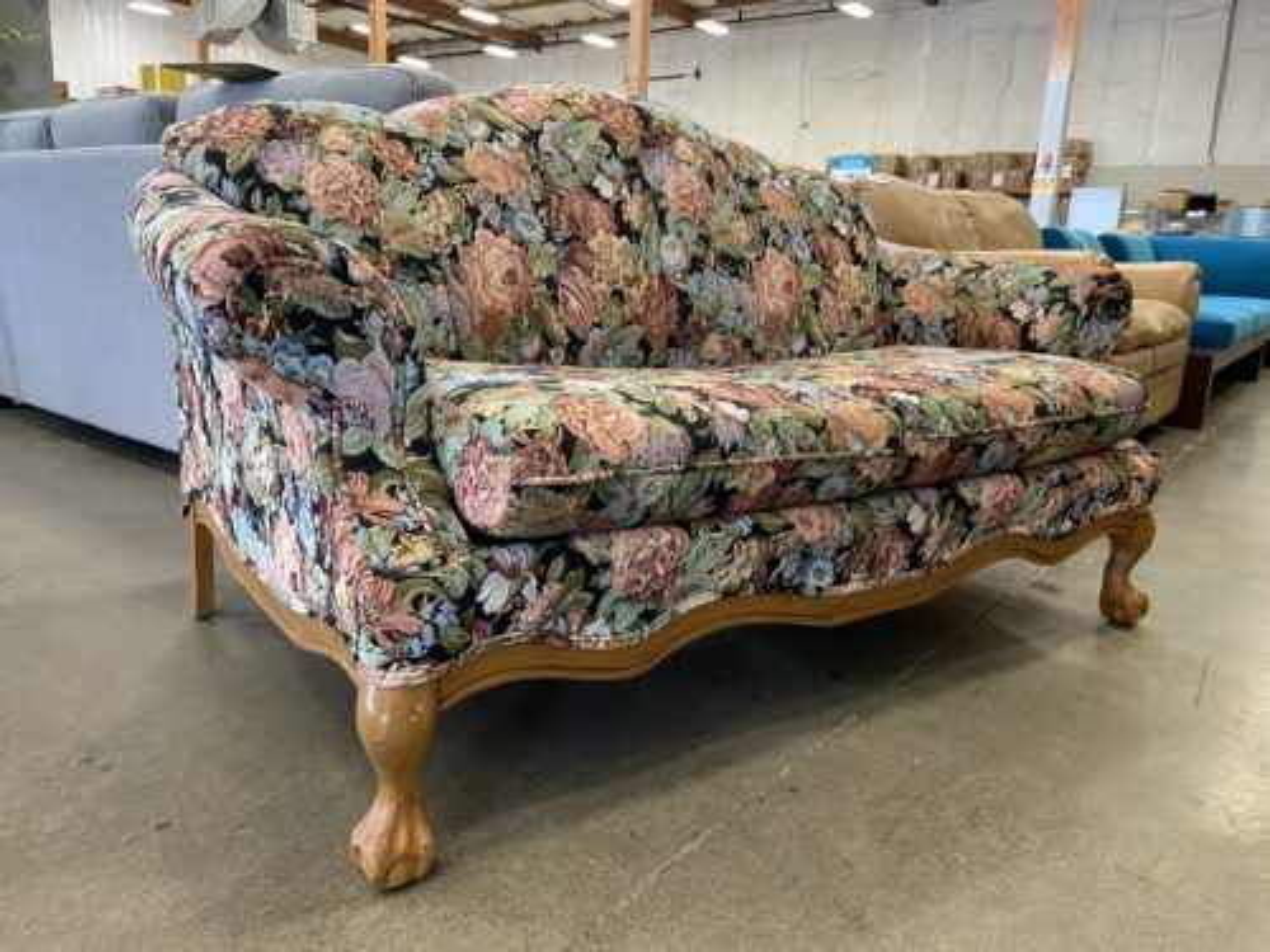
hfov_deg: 67.3
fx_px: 954
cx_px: 635
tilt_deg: -14.3
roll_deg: -1.9
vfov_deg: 53.1
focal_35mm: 26
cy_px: 476
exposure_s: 1/60
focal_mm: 4.25
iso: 320
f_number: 1.8
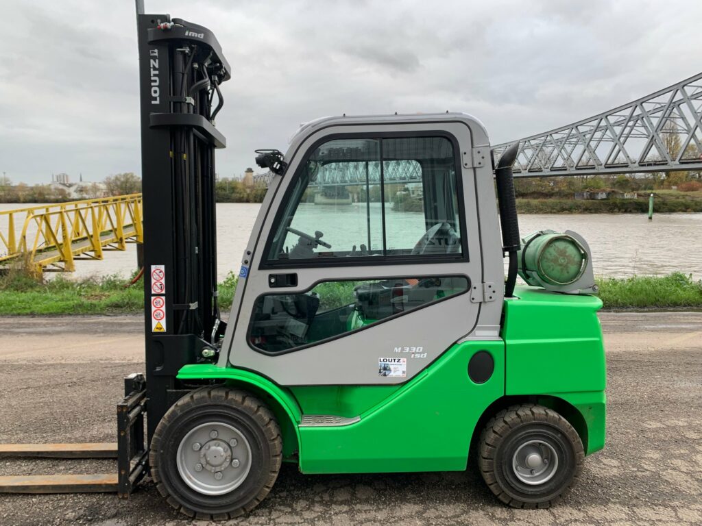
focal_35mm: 26
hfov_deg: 67.3
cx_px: 351
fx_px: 527
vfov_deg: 53.1
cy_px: 263
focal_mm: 4.25
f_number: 1.8
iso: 50
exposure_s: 1/121
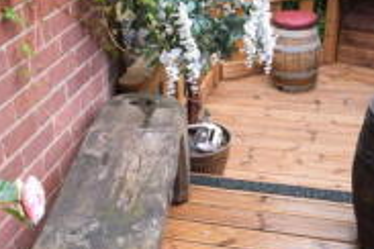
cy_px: 121
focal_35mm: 62
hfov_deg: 32.2
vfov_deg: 21.9
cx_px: 128
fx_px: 643
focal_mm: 11.5
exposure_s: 1/80
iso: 400
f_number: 4.5
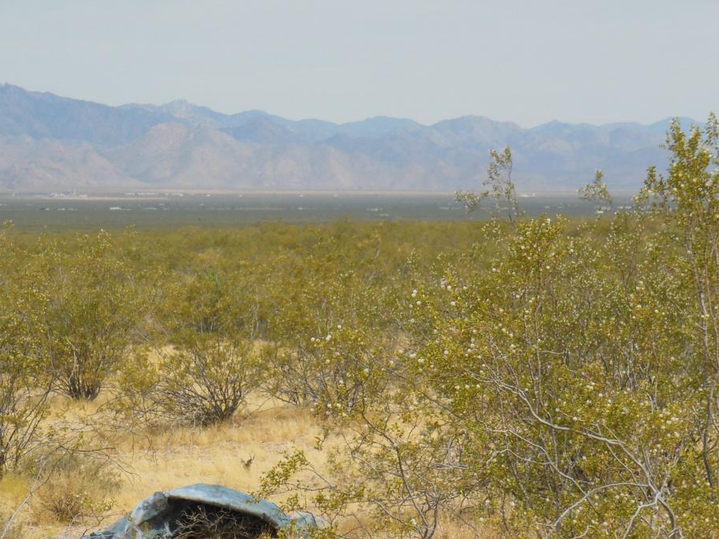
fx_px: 2991
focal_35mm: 144
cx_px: 353
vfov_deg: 10.3
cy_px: 268
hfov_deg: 13.7
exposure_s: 1/640
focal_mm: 22.6
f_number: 10
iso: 400
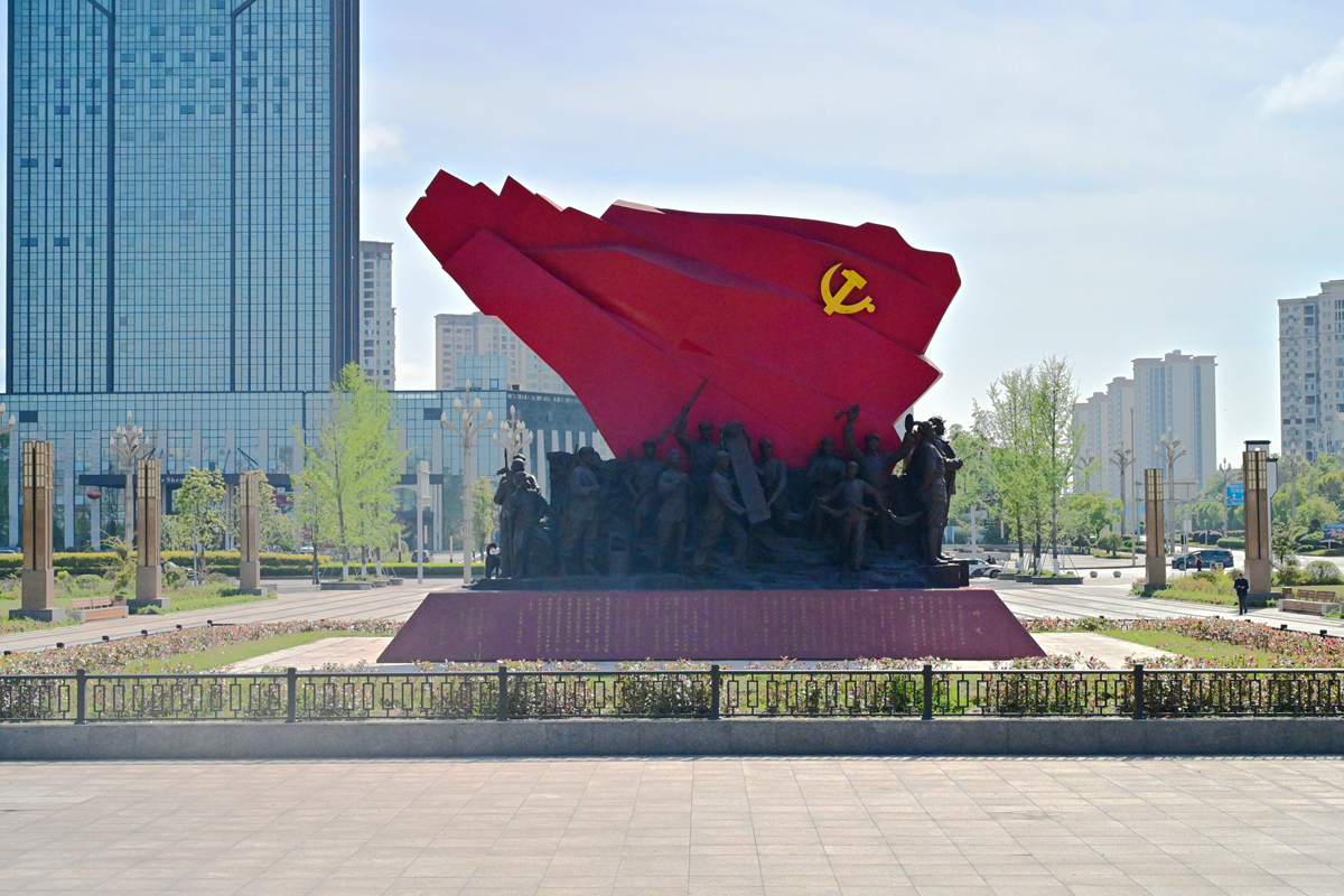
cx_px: 672
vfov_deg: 25.1
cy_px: 448
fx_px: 2016
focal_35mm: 54
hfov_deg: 36.9
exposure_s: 1/8000
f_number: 8
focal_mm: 54
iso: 4000
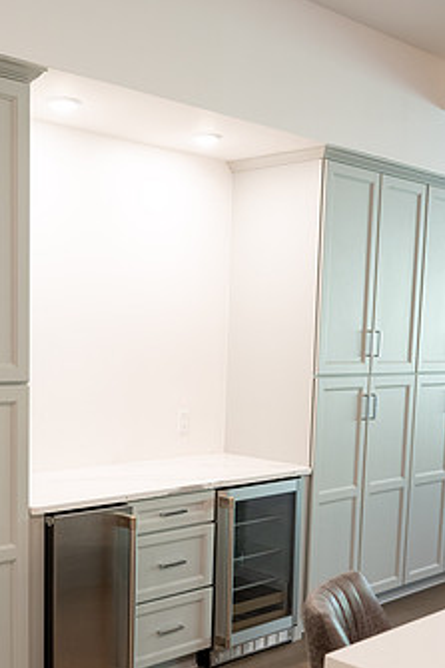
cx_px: 172
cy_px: 447
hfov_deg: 28.5
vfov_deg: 41.4
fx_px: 872
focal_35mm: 47
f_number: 4
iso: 800
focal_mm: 35
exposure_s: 1/80
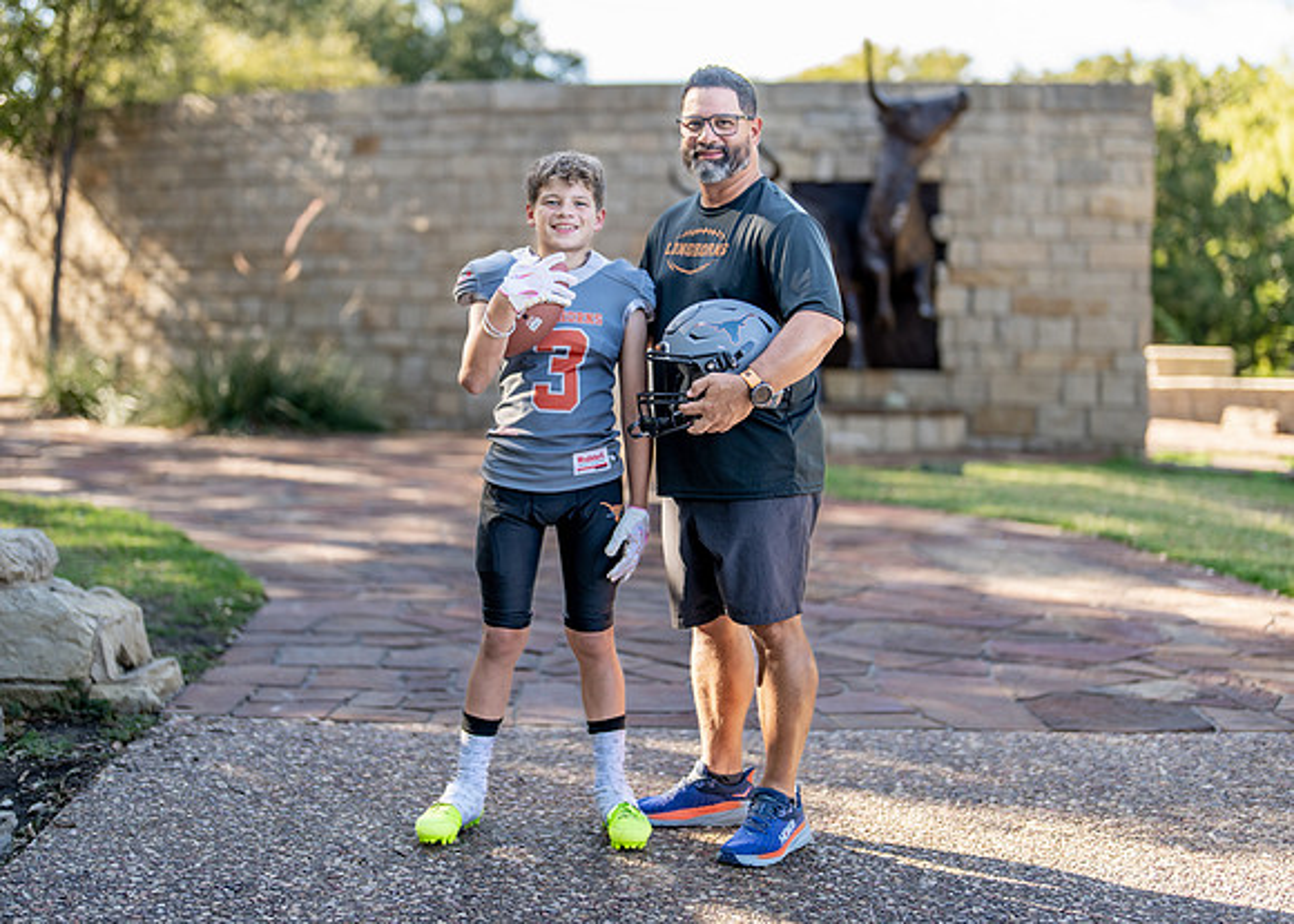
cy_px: 413
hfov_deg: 33.8
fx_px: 2130
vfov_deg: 24.5
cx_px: 636
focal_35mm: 58
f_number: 1.2
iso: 100
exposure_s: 1/1000
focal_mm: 50
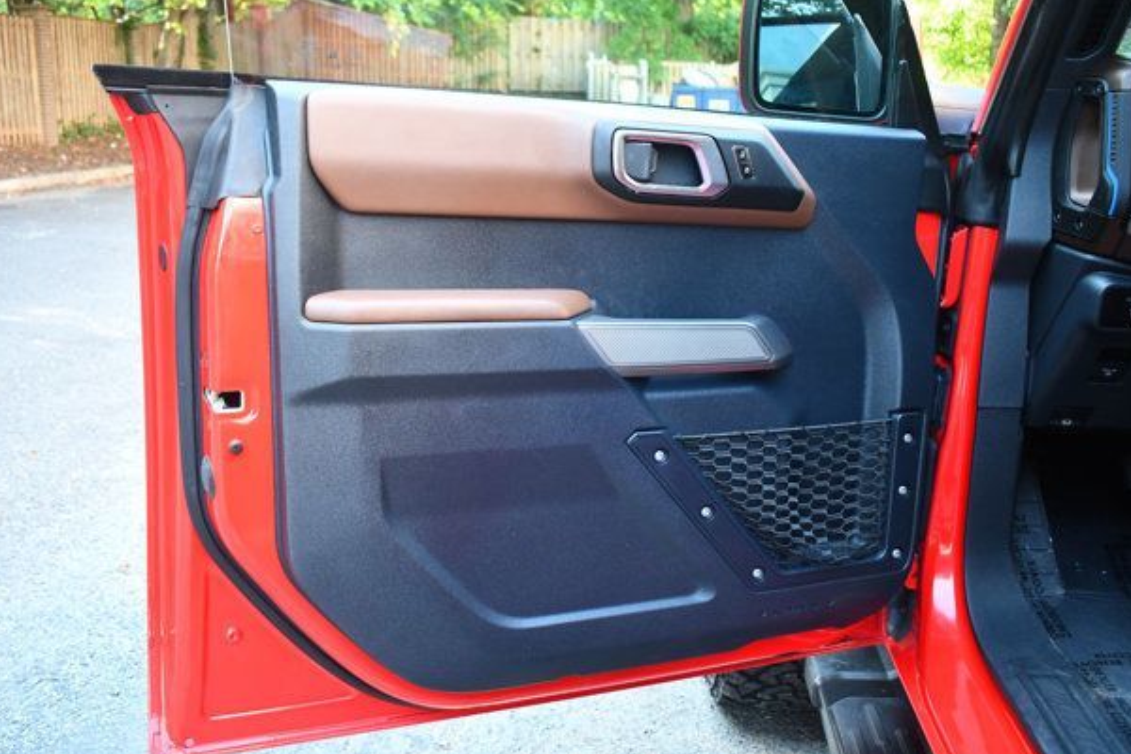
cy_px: 370
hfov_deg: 58.7
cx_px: 581
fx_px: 1005
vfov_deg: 41.1
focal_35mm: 32
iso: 1400
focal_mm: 20
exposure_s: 1/125
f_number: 3.8
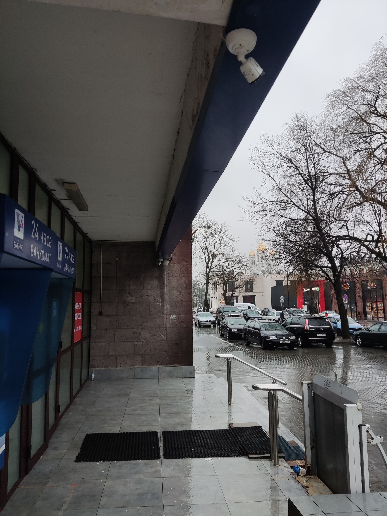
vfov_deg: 69.4
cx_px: 194
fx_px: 373
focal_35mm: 25
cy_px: 258
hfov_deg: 54.9
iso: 77
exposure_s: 1/60
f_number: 1.79
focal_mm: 4.71
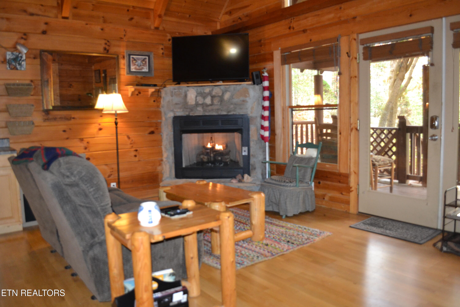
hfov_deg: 67.4
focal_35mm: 27
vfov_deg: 47.9
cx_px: 230
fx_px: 345
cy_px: 154
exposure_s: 1/60
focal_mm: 18
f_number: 3.5
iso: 1600
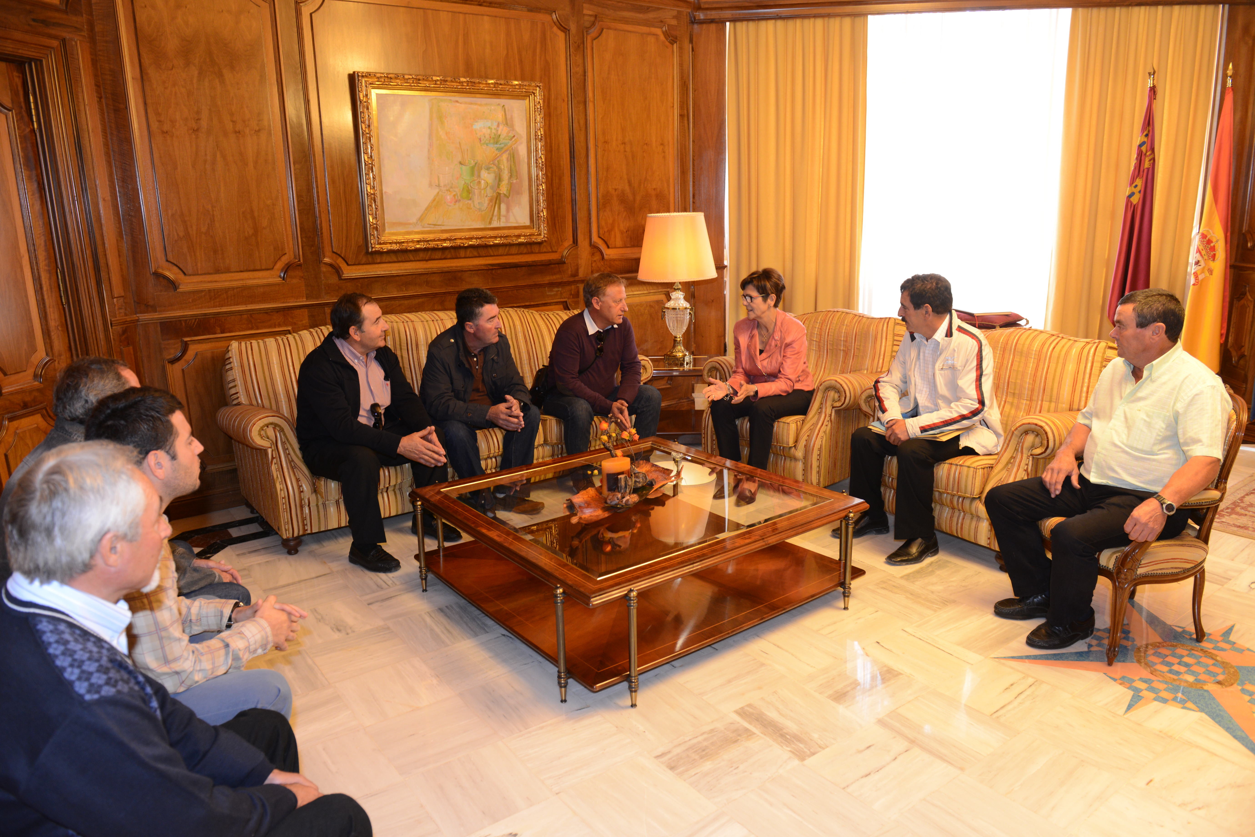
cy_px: 418
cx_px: 628
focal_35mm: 24
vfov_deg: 53.1
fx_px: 837
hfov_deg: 73.7
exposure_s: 1/30
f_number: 4
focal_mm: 24
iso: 800
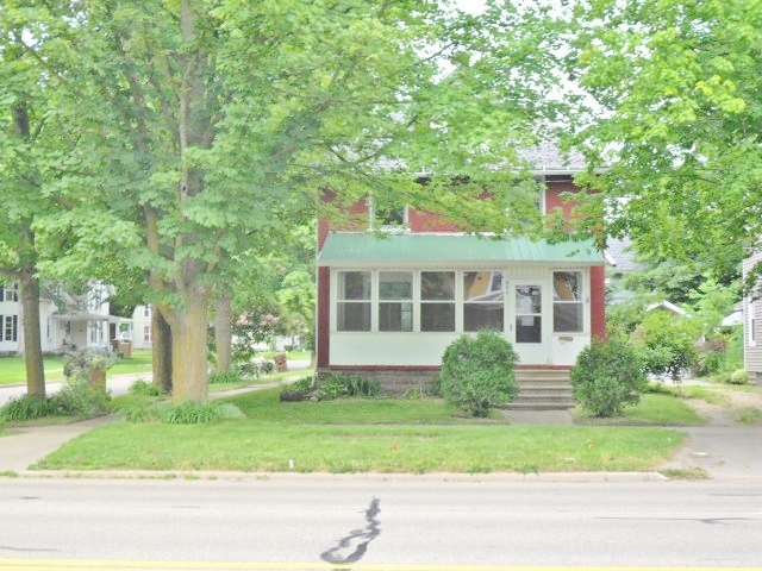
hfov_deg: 36.8
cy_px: 286
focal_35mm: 52
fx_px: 1145
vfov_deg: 28.0
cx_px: 381
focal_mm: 9.3
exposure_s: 1/125
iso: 100
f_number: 5
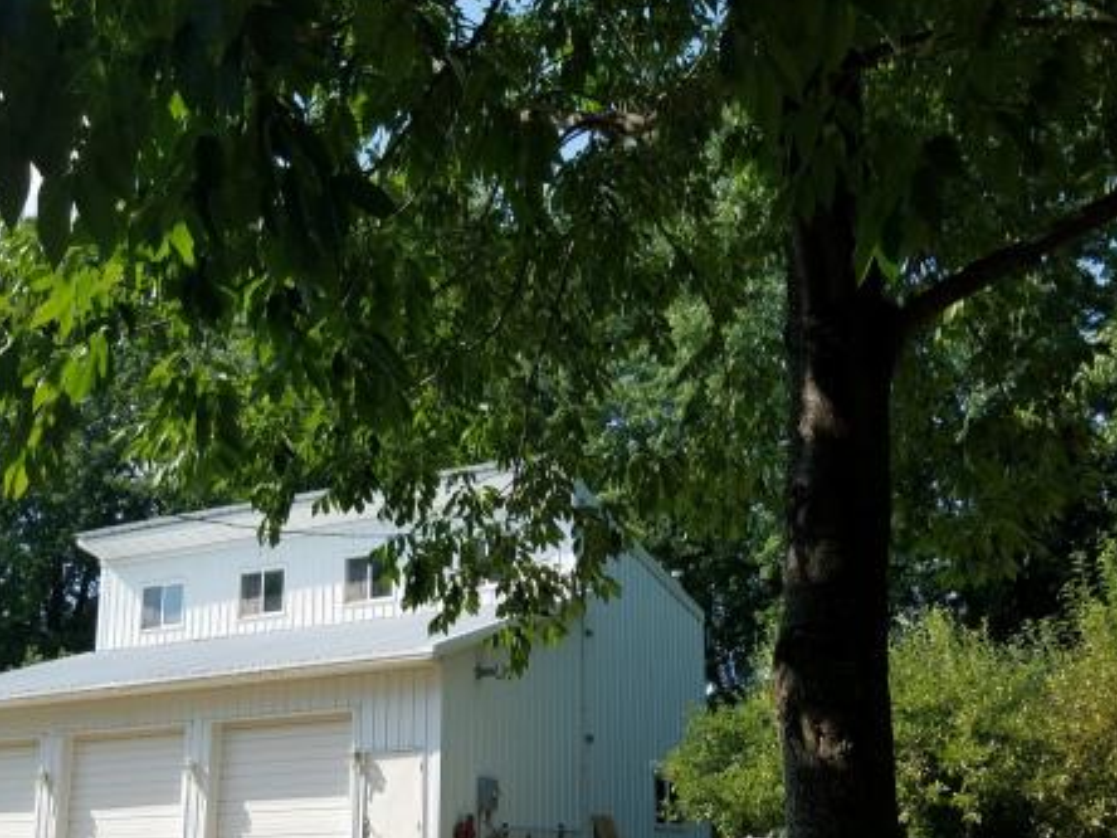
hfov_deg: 53.9
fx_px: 1097
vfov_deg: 41.5
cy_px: 523
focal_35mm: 34
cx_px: 579
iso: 50
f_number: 1.7
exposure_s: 1/1668
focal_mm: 4.2
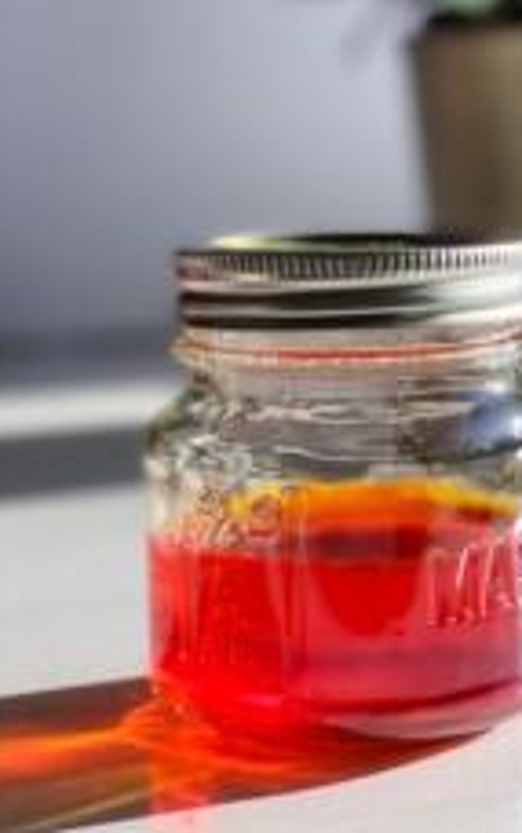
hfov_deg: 14.9
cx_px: 482
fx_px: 1975
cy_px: 183
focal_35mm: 87
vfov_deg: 23.5
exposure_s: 1/280
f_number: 2
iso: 20
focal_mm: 6
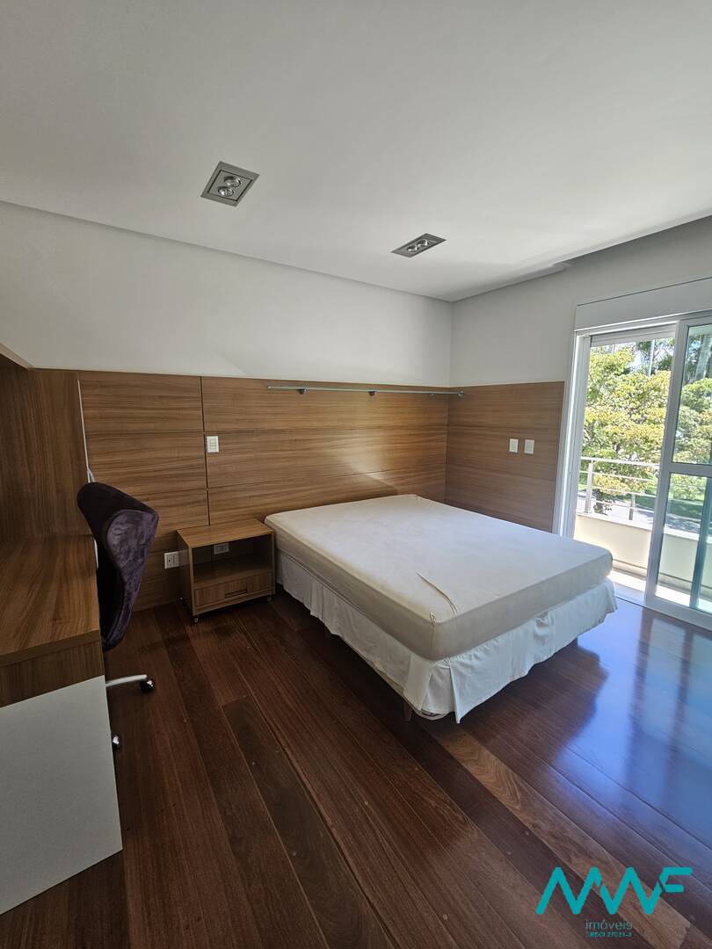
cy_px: 474
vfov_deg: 106.2
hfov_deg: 89.9
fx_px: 357
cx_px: 356
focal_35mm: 13
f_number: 2.2
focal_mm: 2.2
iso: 50
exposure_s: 1/60
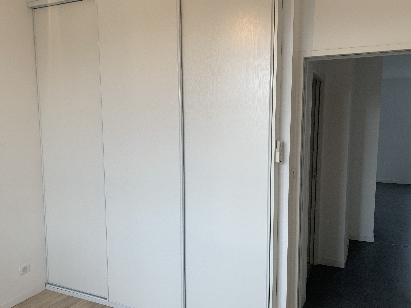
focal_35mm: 28
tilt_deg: -8.5
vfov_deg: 49.7
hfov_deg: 63.4
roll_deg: +0.1
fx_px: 332
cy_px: 159
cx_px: 219
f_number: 1.8
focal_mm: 4.25
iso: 64
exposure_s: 1/100
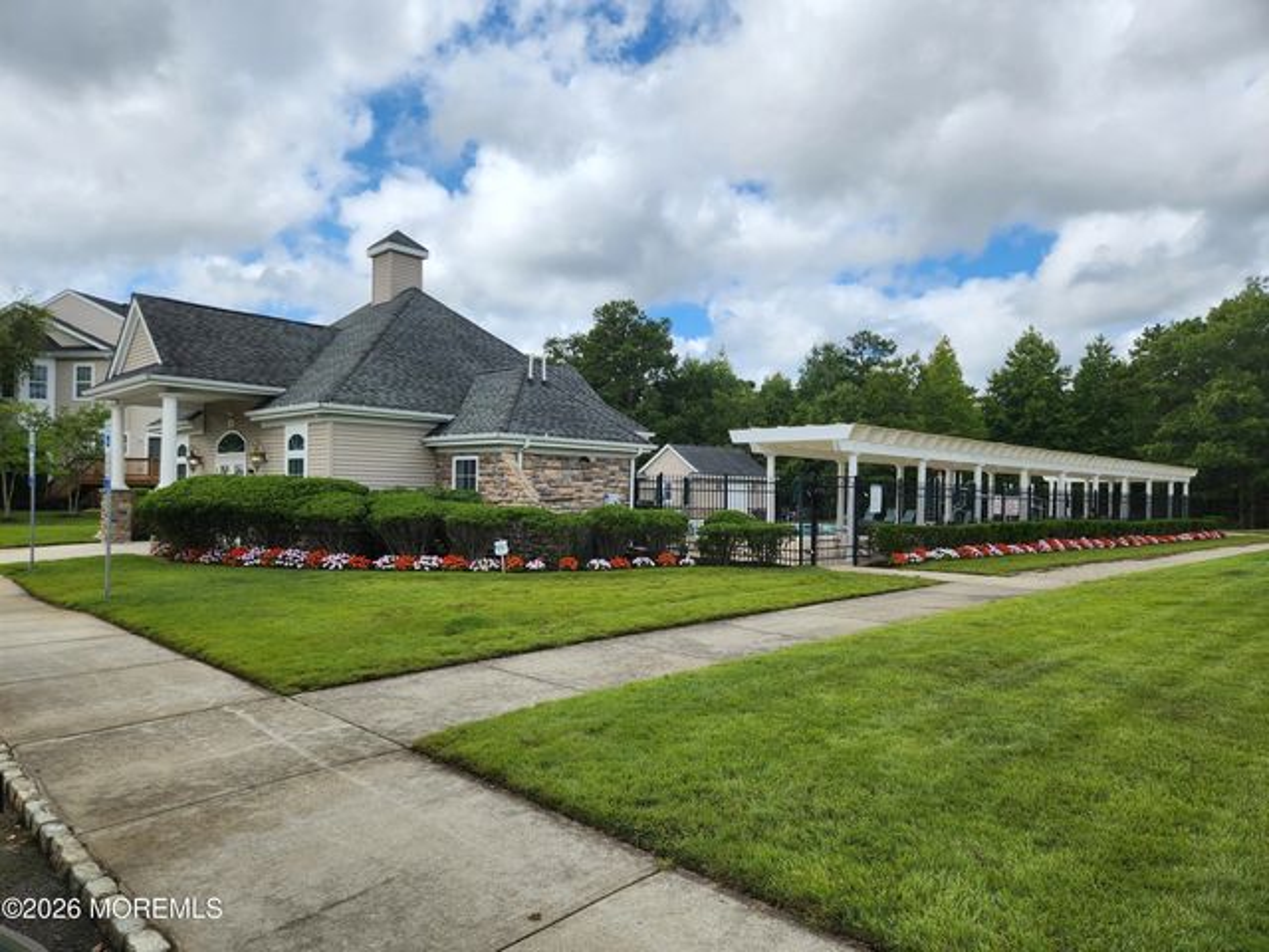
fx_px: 843
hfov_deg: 73.9
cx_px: 634
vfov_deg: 58.9
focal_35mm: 23
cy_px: 476
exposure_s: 1/1978
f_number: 1.8
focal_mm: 5.4
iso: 20
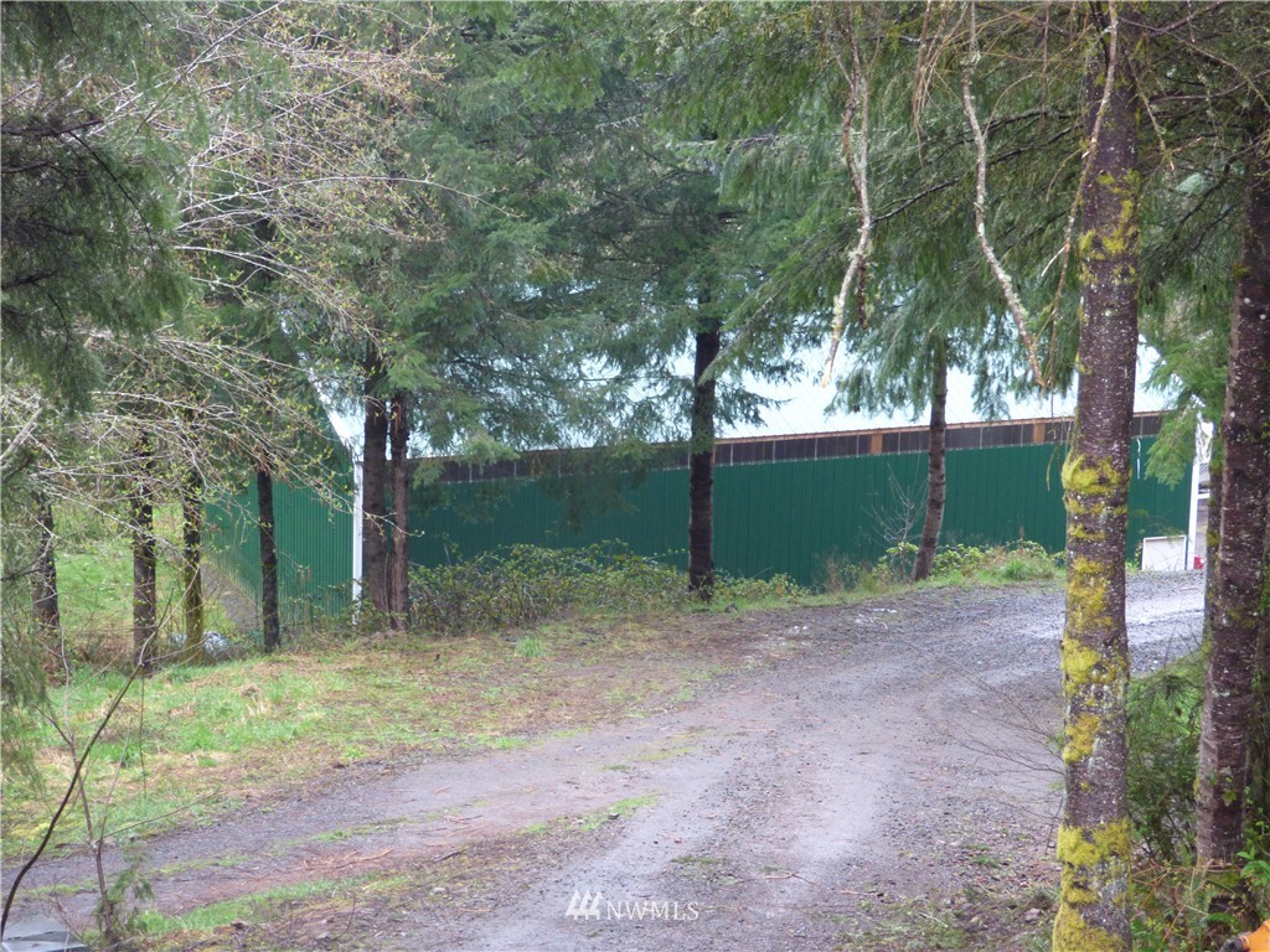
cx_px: 635
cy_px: 476
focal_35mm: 100
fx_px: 3669
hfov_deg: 19.6
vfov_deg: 14.8
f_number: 4.8
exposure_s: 1/25
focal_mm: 17.86
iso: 400
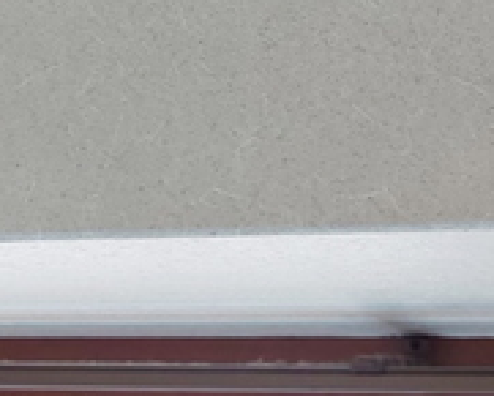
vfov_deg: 11.2
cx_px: 104
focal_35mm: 124
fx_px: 1814
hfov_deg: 15.4
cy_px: -426
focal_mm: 5.23
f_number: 1.8
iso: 25
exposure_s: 1/40
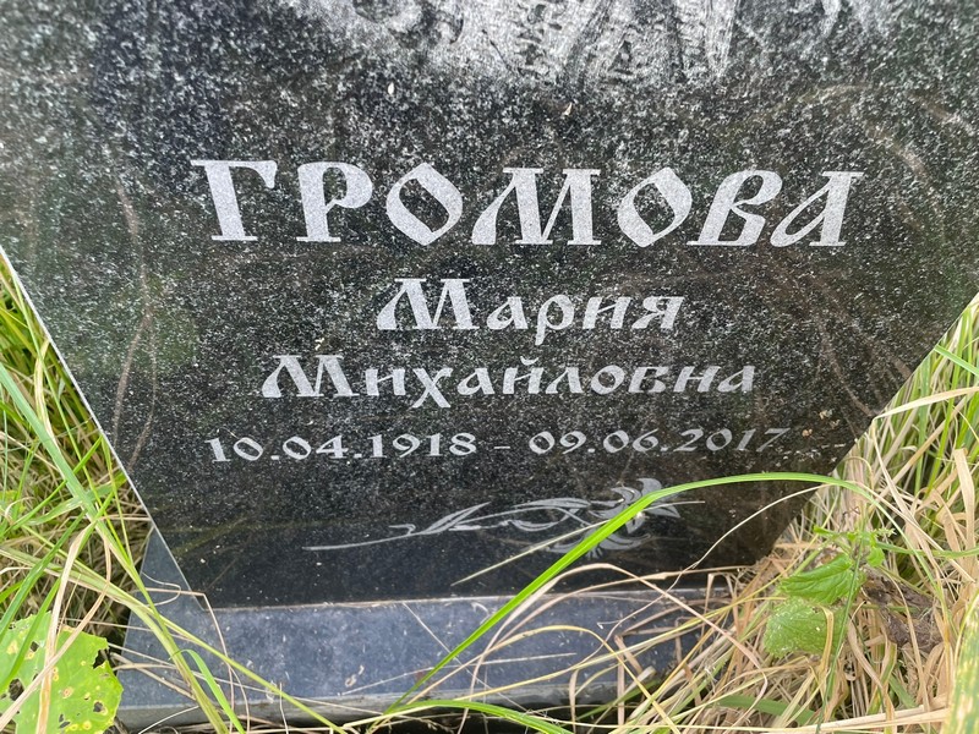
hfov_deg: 67.3
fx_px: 735
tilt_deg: -49.7
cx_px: 490
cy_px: 367
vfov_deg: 53.1
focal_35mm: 26
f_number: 1.6
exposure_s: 1/121
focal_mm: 4.2
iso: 80
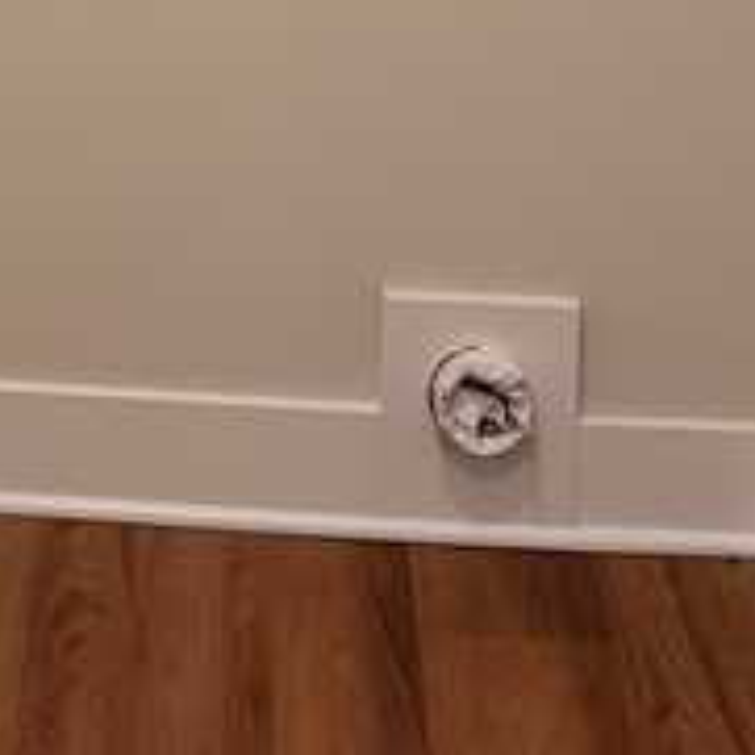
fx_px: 2961
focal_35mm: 120
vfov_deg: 13.8
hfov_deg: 14.3
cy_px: -305
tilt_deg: -11.2
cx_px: -13
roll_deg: -1.0
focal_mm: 6.76
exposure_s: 1/120
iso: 200
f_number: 1.78
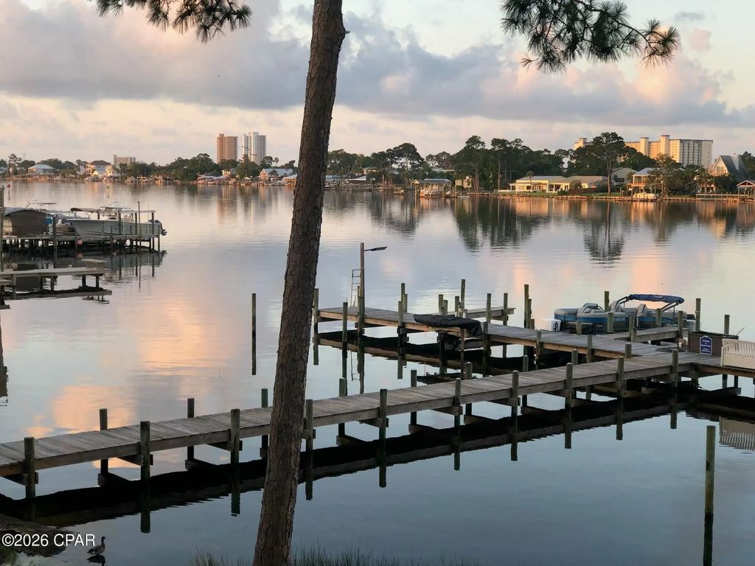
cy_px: 283
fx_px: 1243
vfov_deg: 25.7
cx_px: 378
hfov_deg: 33.8
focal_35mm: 57
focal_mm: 6.6
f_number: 2.8
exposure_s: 1/121
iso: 32
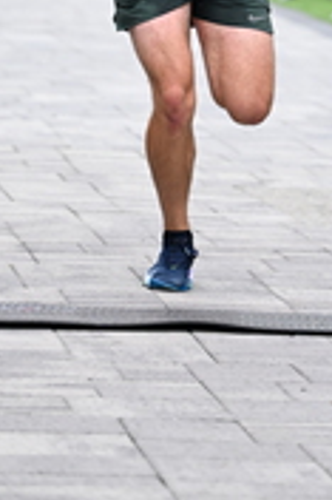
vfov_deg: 6.6
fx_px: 4296
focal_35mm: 310
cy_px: -114
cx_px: 271
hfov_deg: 4.4
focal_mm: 99
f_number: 2.8
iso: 1250
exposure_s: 1/1600
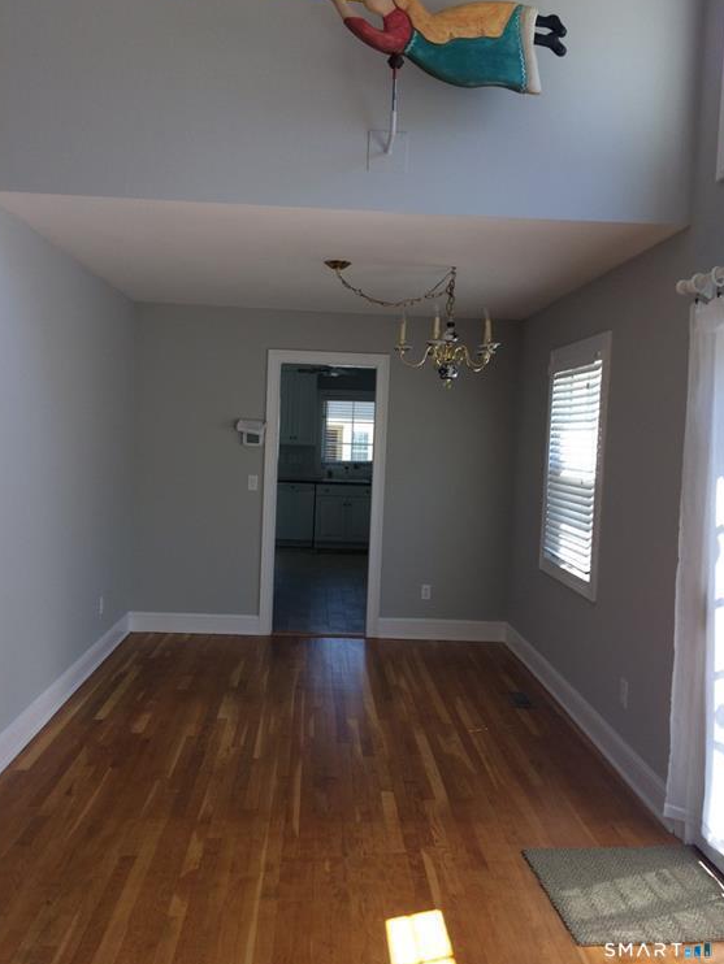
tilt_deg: -3.7
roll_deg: -2.5
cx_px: 363
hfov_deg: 46.8
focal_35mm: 30
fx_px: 836
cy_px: 485
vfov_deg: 59.9
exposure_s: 1/120
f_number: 2.2
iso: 40
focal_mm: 4.15
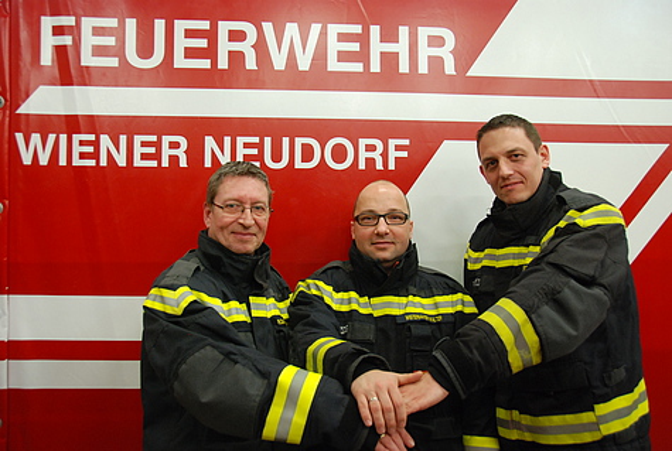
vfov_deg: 43.8
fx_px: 561
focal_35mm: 30
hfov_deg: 61.8
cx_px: 336
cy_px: 226
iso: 800
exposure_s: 1/30
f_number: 3.8
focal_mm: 20
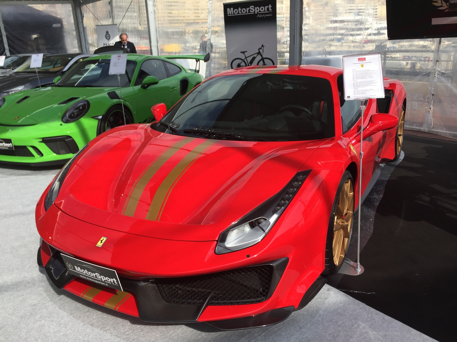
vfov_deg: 48.2
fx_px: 383
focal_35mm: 29
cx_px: 228
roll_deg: +2.6
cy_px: 171
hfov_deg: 61.7
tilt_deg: -18.5
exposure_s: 1/1236
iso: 32
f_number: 2.2
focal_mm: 4.15
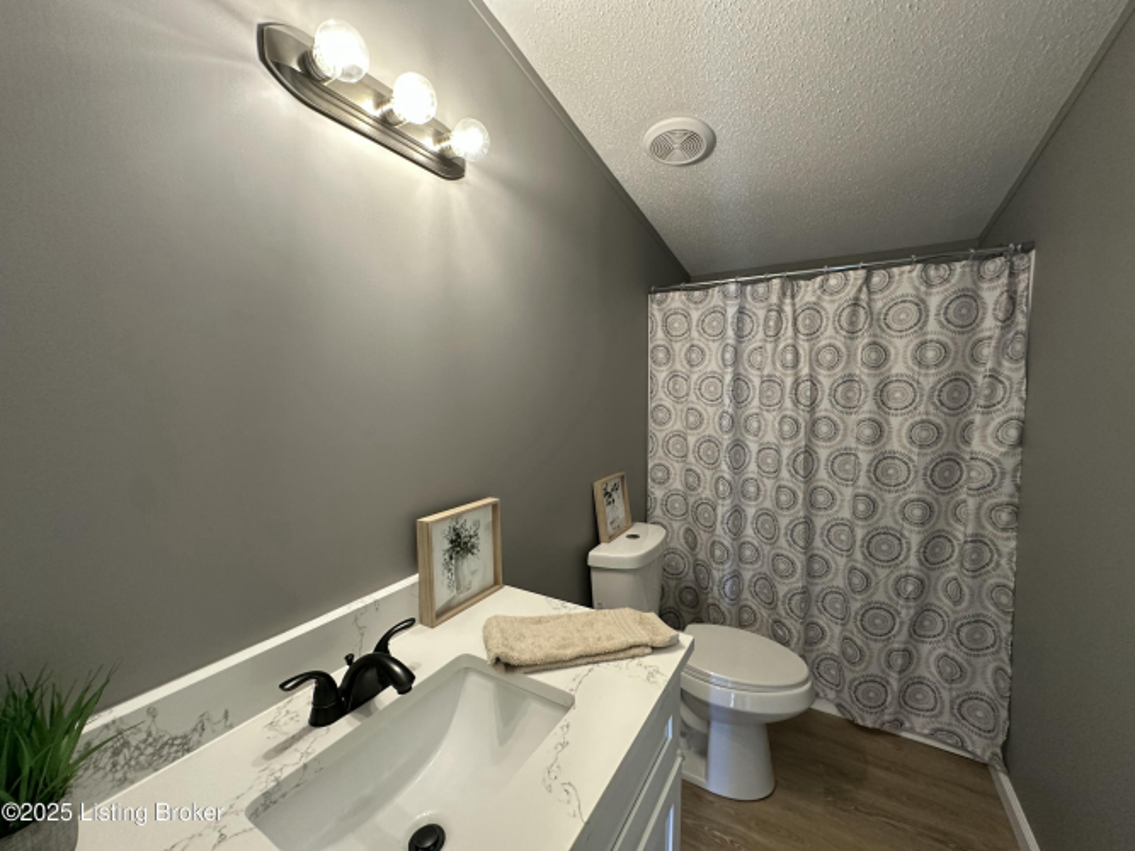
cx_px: 568
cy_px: 426
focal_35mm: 14
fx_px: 459
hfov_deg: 102.1
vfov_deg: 85.7
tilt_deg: -3.5
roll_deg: +0.3
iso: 250
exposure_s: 1/60
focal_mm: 2.22
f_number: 2.2
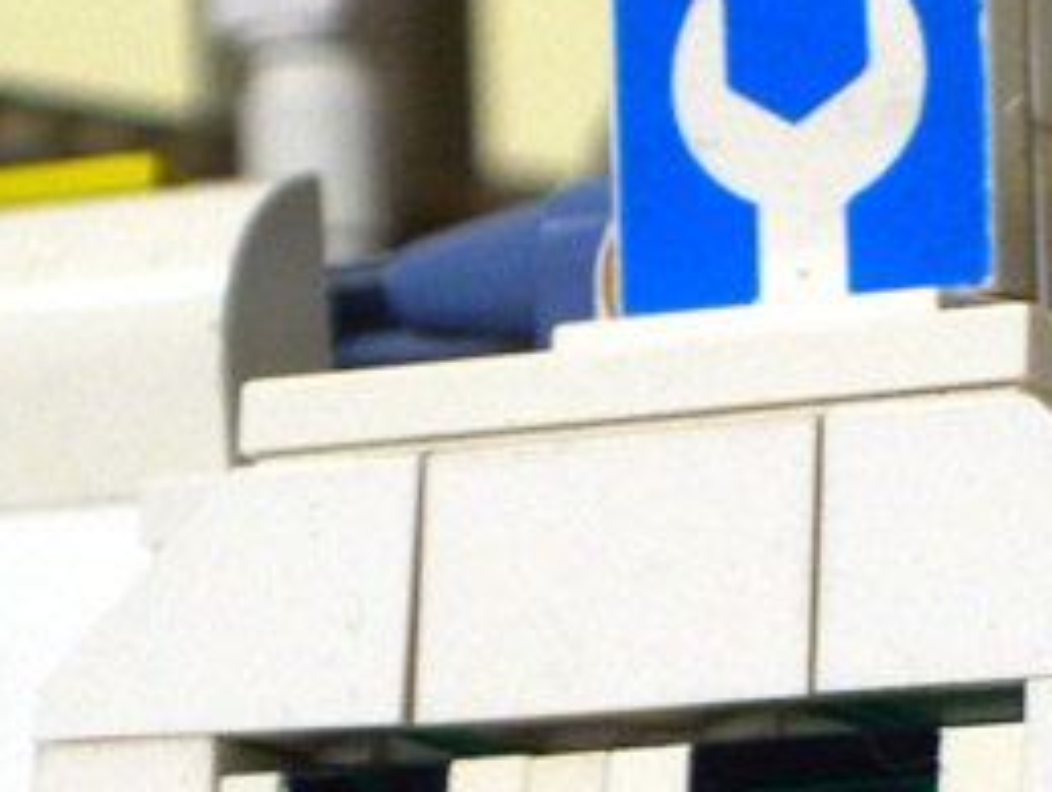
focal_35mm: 293
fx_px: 8917
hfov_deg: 6.7
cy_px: 613
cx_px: 731
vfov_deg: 5.1
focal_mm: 19.7
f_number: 4.8
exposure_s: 1/50
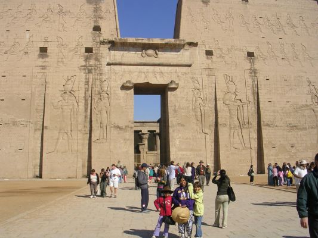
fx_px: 349
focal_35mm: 38
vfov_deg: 37.7
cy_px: 119
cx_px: 159
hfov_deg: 49.0
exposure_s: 1/494
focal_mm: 5.8
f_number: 5.6
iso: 50
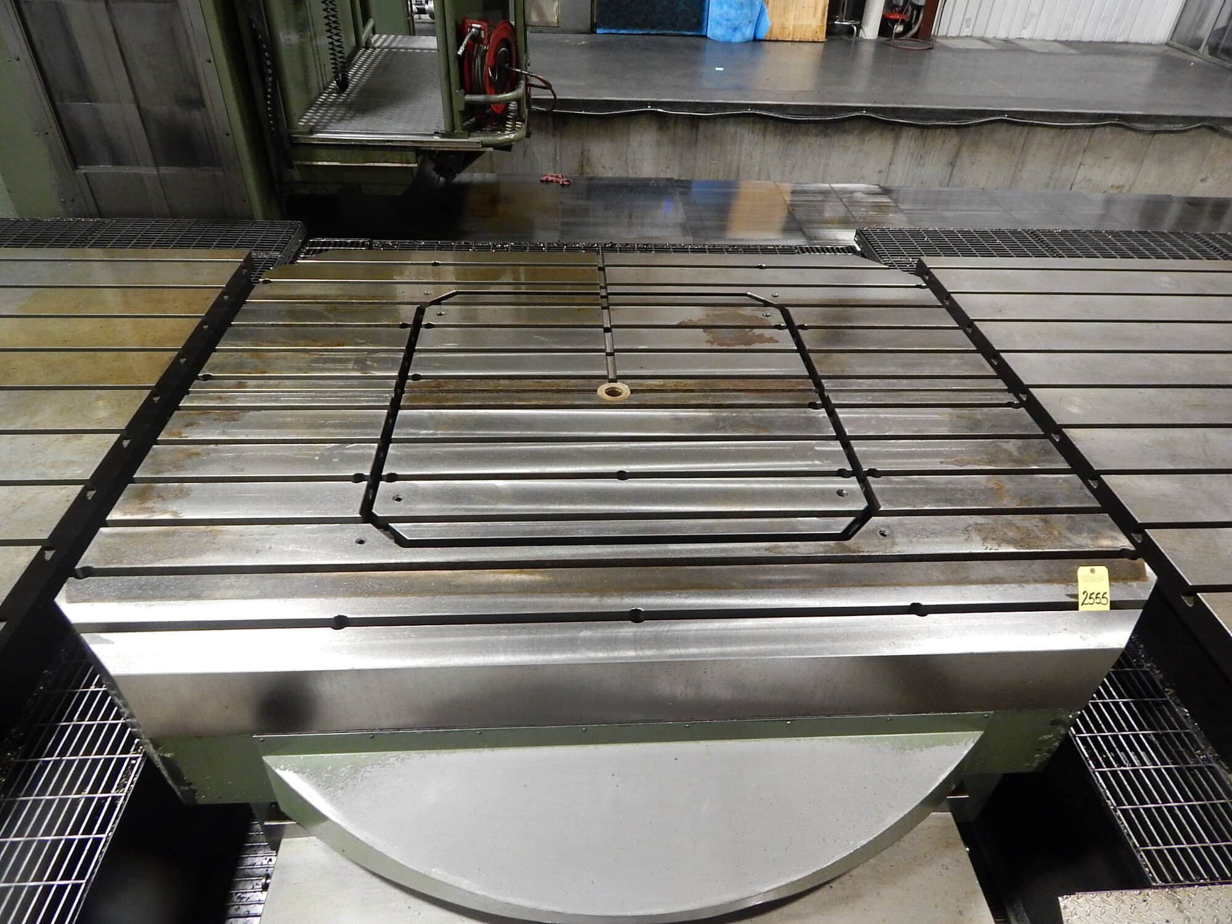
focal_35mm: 23
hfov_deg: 73.9
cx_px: 616
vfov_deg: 58.9
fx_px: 819
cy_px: 462
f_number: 3
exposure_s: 1/10
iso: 400
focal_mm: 4
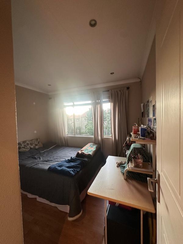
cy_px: 122
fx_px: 99
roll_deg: +1.9
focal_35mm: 14
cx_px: 92
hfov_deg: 85.7
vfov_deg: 102.1
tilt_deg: -0.4
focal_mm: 2.22
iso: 400
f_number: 2.2
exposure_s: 1/50
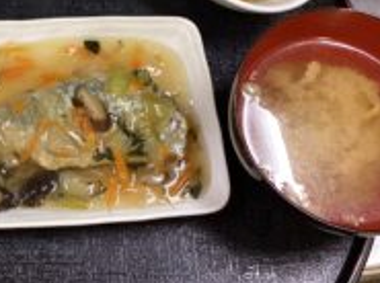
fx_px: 690
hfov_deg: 29.6
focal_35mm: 63
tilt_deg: -66.4
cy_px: 54
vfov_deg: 22.9
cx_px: 46
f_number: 2.4
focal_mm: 3.3
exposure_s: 1/60
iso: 200
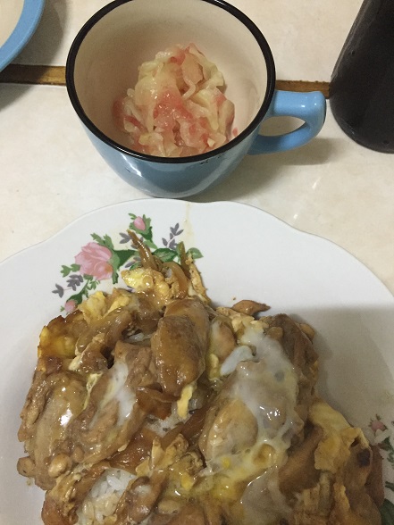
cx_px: 197
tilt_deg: -73.5
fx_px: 440
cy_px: 262
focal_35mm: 29
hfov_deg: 48.2
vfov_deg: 61.7
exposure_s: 1/15
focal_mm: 4.15
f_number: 2.2
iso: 250
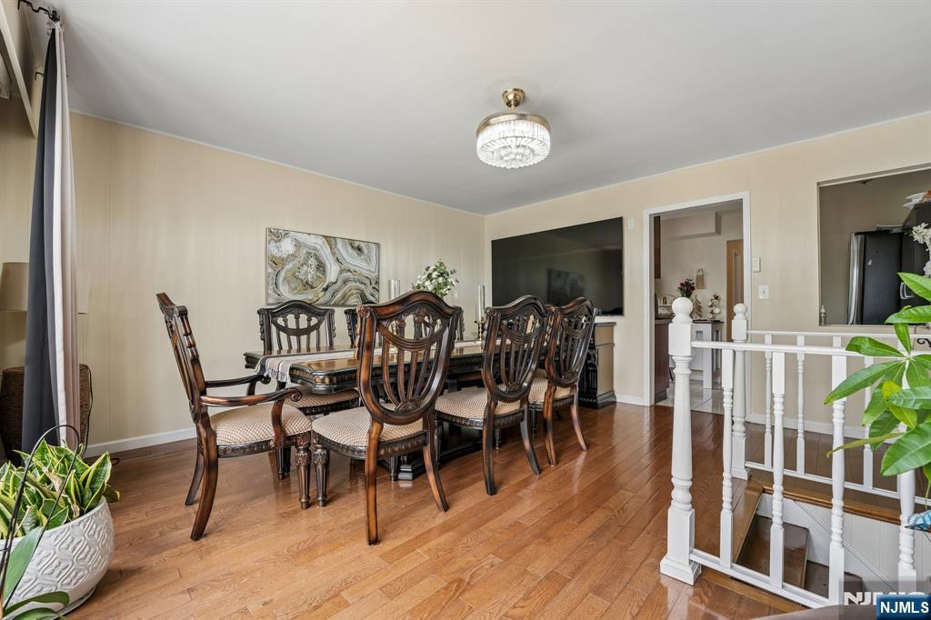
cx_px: 466
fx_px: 362
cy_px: 310
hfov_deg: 104.3
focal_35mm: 14
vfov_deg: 81.2
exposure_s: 1/10
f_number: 8
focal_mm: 14
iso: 160
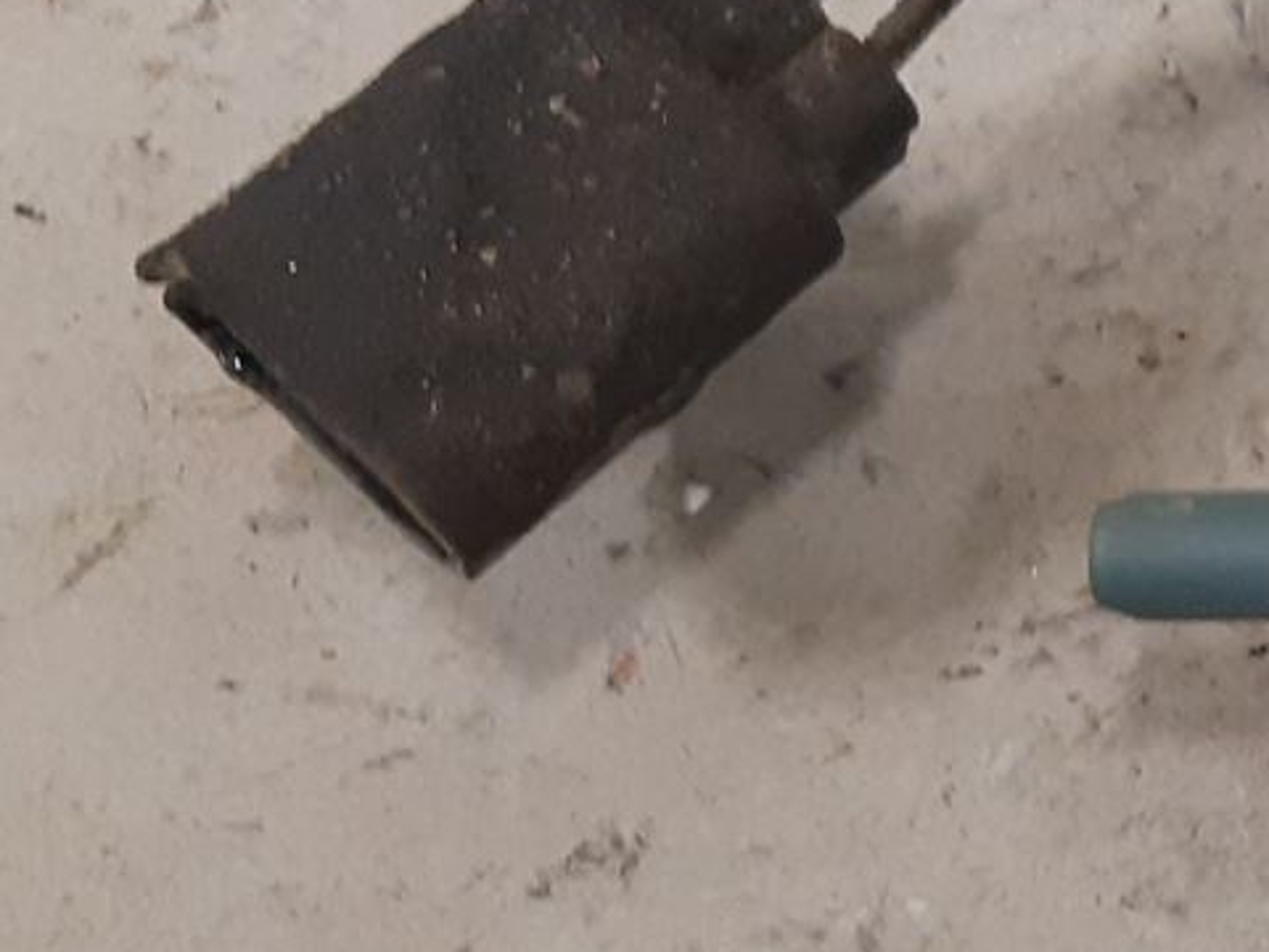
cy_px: 473
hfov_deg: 15.9
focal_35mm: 111
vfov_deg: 13.3
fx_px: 4069
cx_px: 2052
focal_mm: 3.93
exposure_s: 1/50
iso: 250
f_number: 1.7
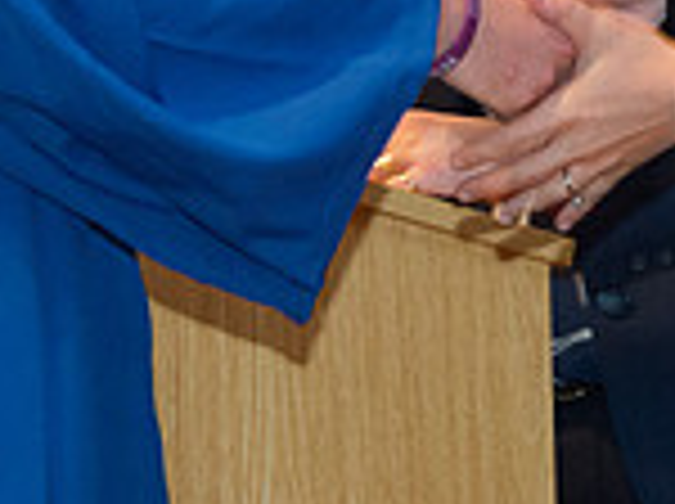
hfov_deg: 4.1
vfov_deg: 3.1
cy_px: -126
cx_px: 596
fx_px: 9442
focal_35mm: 485
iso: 2000
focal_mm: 112
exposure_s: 1/80
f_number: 5.3
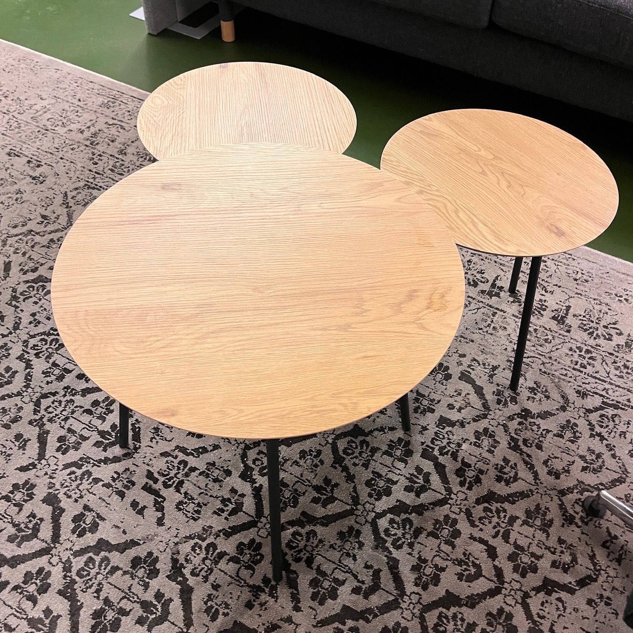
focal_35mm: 31
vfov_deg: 52.5
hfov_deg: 52.5
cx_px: 314
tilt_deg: -50.5
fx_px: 641
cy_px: 327
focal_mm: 5.1
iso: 320
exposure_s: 1/50
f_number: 1.6
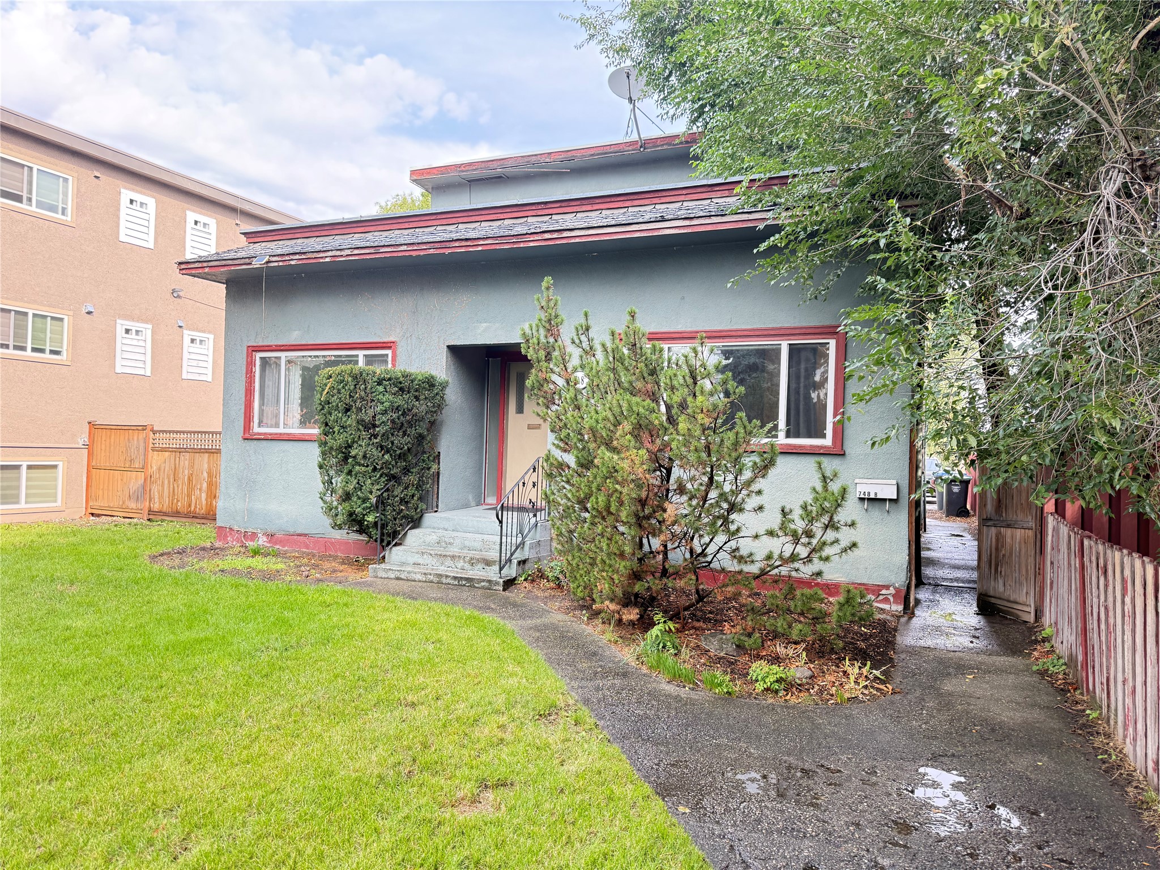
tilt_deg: +0.8
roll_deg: -2.4
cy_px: 435
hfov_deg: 71.6
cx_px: 580
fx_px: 804
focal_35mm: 24
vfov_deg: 56.8
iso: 125
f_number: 1.78
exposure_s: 1/240
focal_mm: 6.76
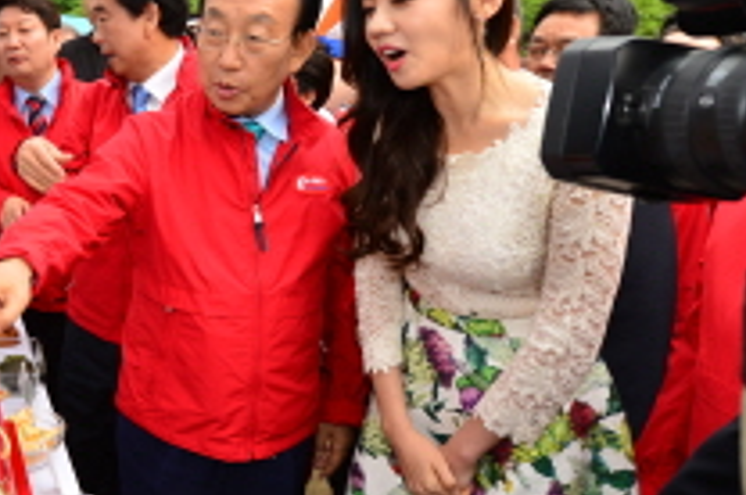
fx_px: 745
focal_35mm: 36
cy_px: 187
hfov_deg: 47.0
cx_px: 54
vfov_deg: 36.6
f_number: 5.6
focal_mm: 15
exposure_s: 1/250
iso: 500
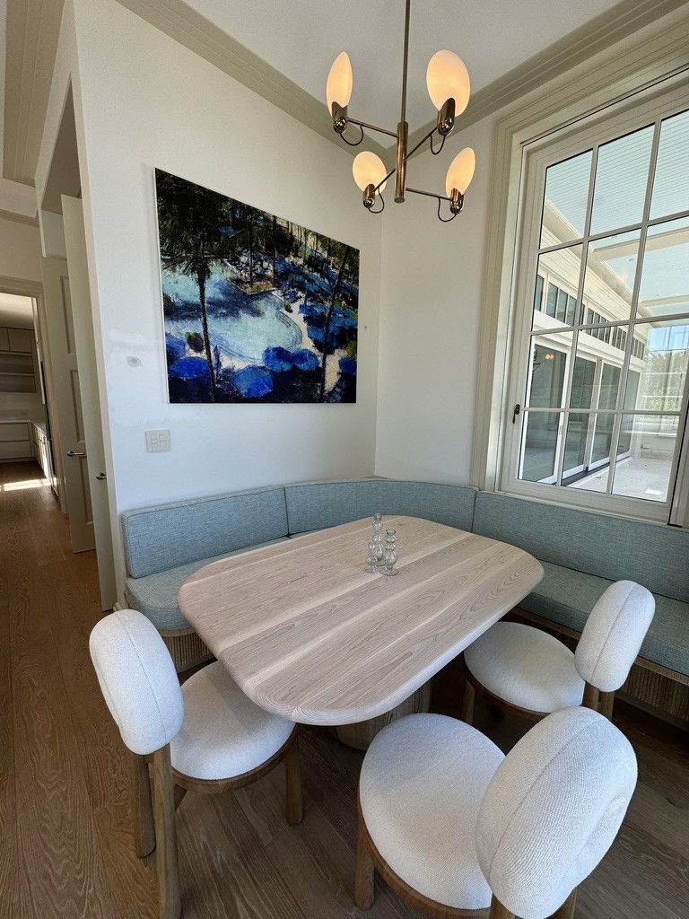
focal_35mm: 14
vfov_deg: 102.1
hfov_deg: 85.7
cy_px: 460
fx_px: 372
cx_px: 344
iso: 40
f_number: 2.2
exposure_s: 1/170
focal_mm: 2.22
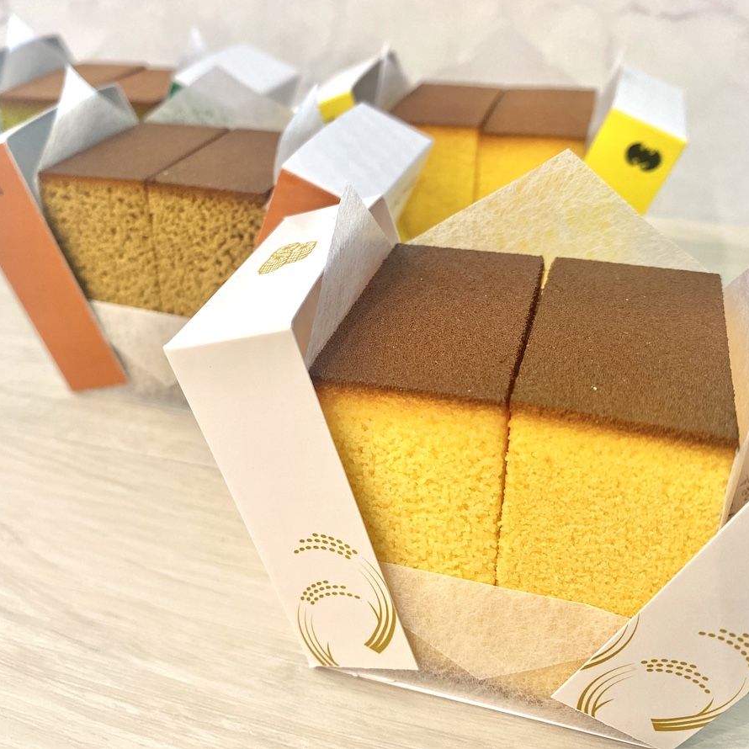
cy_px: 372
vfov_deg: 52.5
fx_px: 759
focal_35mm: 31
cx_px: 355
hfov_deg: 52.5
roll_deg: +0.6
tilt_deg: -32.2
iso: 125
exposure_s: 1/50
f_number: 1.8
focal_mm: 4.25
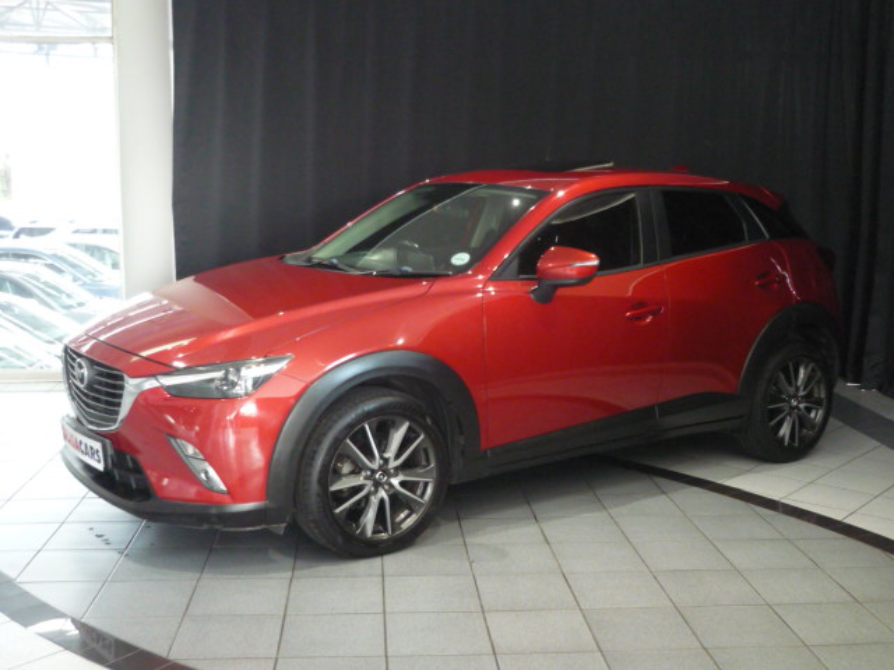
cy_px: 335
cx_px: 447
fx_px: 1033
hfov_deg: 46.8
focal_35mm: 40
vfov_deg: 36.0
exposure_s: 1/20
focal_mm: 5.5
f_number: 2.8
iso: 400
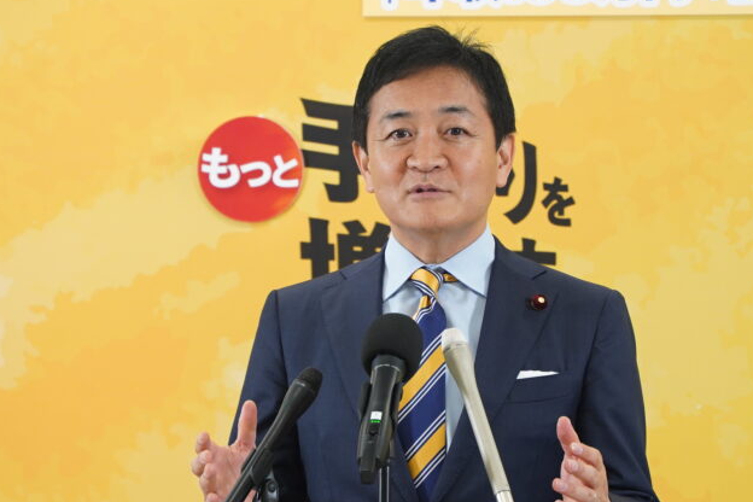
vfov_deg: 3.7
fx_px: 7718
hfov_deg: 5.6
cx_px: 419
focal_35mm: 369
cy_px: 272
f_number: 5.6
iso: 2000
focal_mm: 200
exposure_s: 1/160
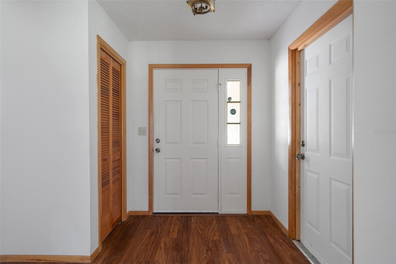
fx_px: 198
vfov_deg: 67.4
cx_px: 198
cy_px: 132
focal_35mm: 18
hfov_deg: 90.0
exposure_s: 8
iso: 320
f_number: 8
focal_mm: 18
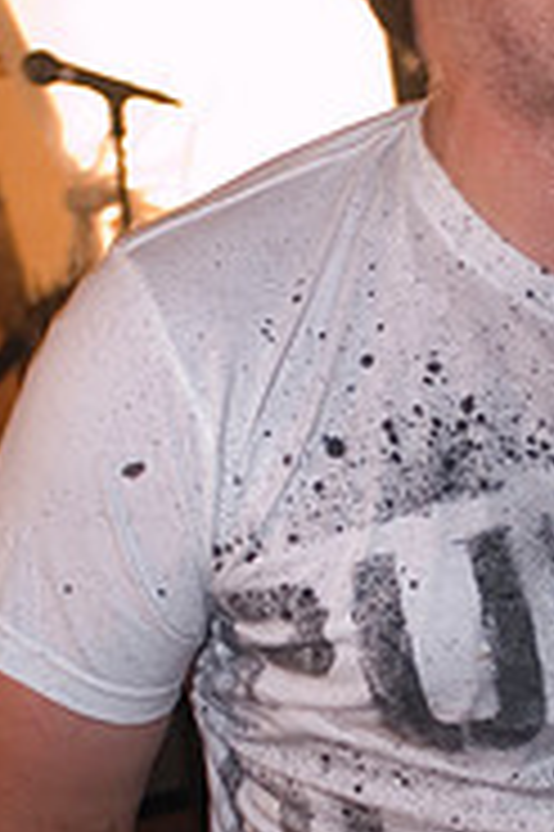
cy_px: 387
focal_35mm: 73
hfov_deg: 18.1
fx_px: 1688
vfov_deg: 27.7
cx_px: 561
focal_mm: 20
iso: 800
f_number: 2.8
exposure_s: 1/20
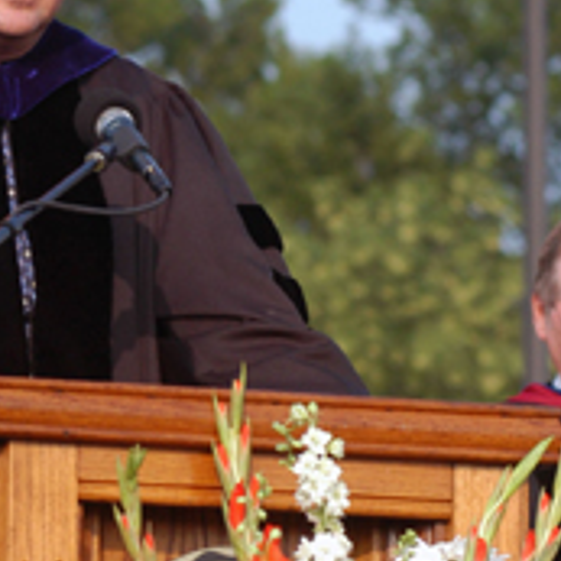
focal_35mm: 459
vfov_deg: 3.8
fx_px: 8416
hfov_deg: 3.8
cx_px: 143
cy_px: 491
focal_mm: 92
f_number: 5.6
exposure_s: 1/500
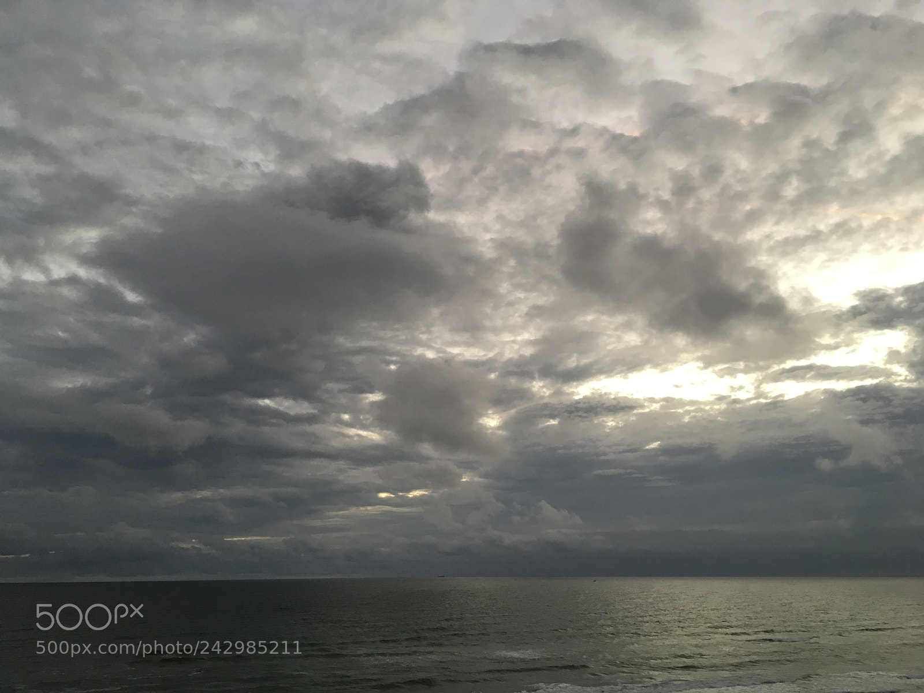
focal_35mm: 29
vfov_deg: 48.2
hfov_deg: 61.7
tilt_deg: +17.8
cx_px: 462
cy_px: 346
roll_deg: +1.1
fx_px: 774
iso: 64
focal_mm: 4.15
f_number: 2.2
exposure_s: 1/30
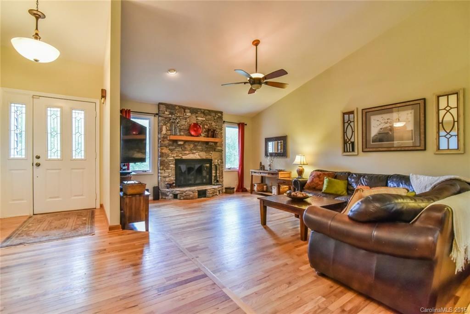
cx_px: 235
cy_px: 157
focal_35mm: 16
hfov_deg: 96.7
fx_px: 209
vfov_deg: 73.8
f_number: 5
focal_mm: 16
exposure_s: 1/160
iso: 4000
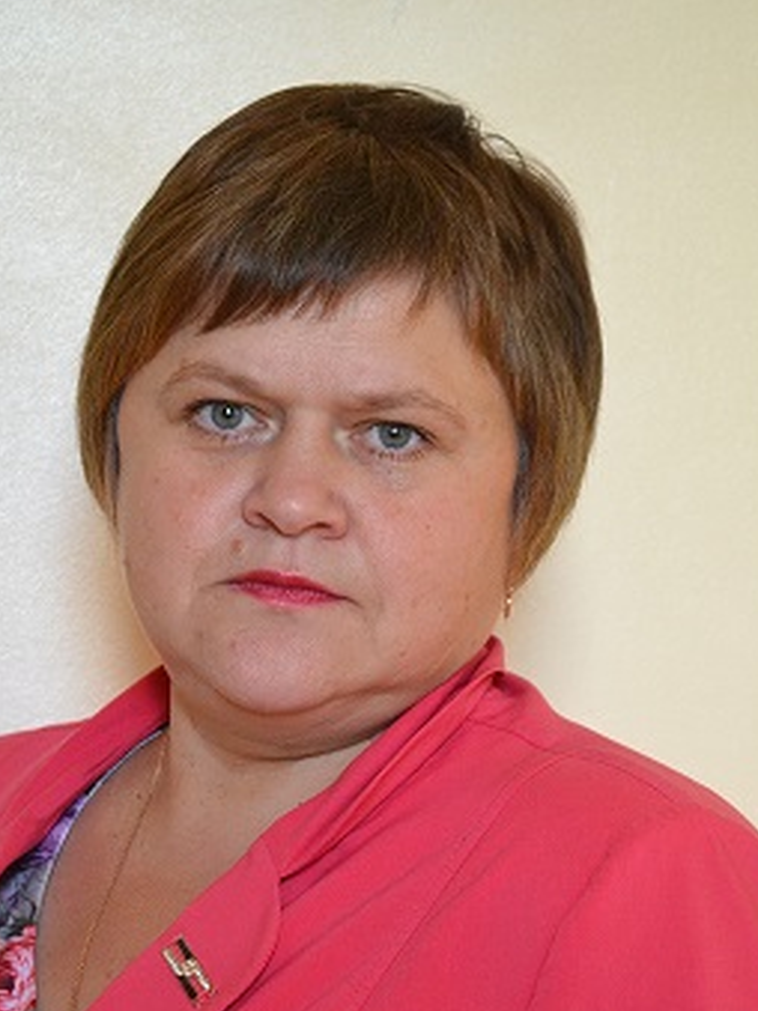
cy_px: 710
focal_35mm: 135
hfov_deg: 11.0
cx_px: 322
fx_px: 3939
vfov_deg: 14.6
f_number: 5.6
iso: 2000
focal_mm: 55
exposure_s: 1/60
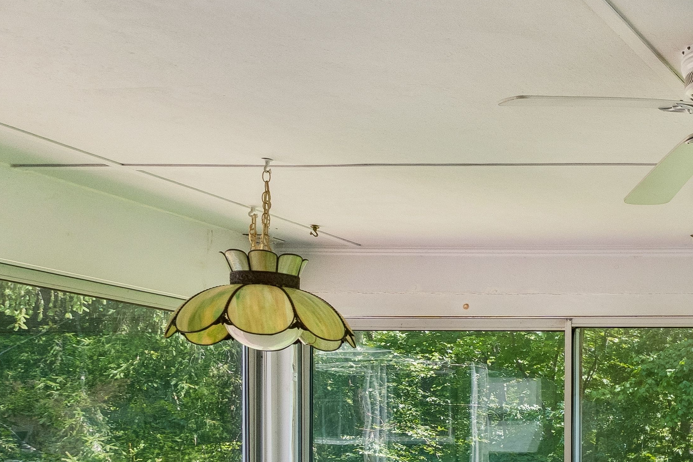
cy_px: 486
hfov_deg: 27.0
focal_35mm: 51
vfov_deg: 24.9
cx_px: 1046
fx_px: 982
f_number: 8
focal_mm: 16
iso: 640
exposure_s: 1/125
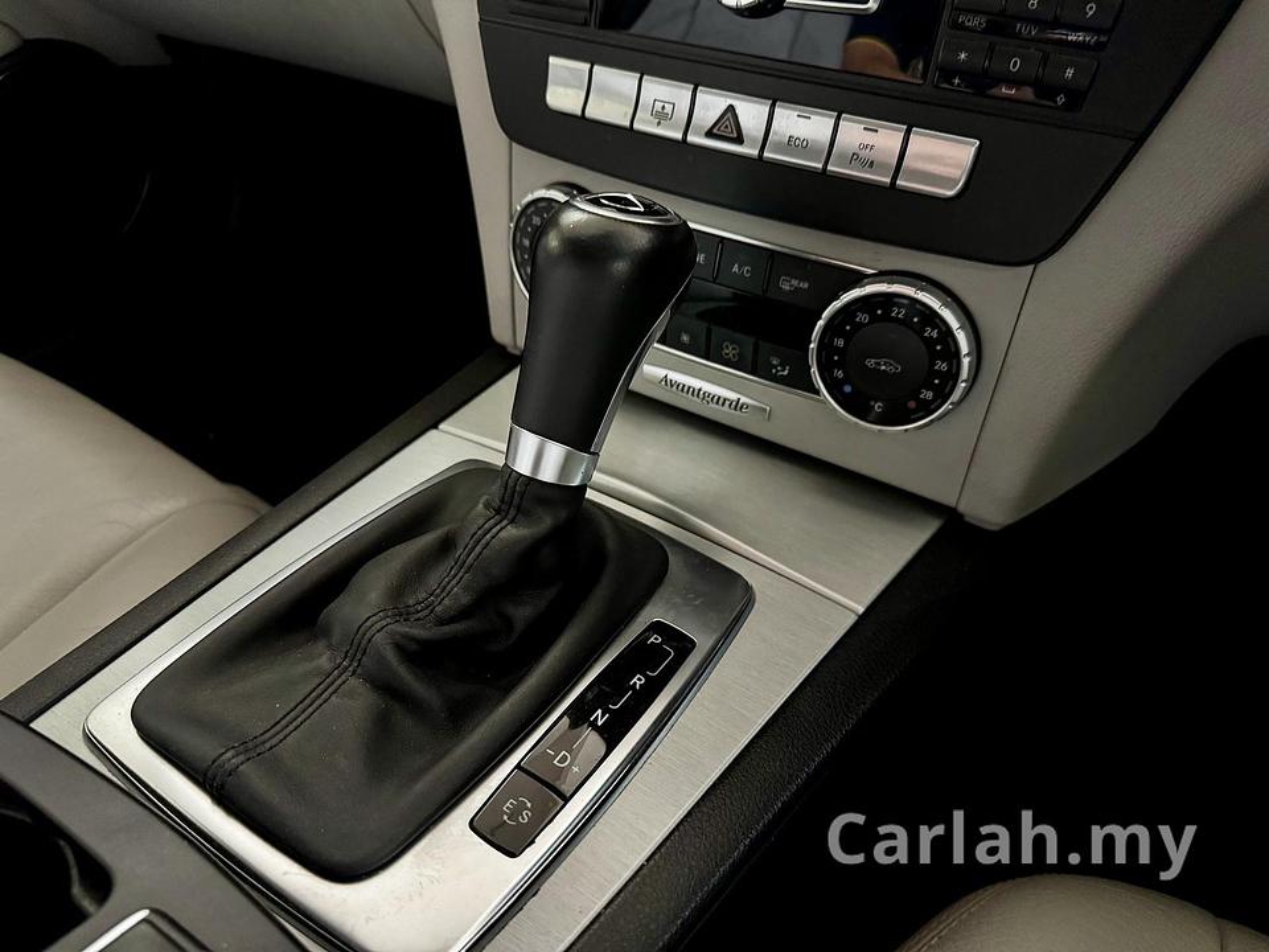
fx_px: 880
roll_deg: +0.7
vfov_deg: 56.8
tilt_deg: -38.5
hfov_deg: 71.6
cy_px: 476
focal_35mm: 24
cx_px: 634
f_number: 1.78
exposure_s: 1/33
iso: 1000
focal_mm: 6.76
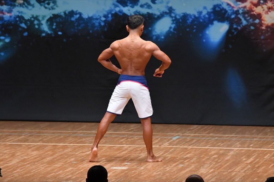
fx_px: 2168
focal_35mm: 285
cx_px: 137
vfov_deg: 4.8
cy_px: 91
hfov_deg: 7.2
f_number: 5.6
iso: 6400
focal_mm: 190
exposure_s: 1/400
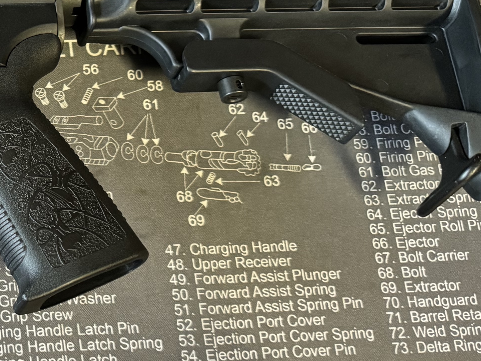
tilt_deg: -75.5
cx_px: -184
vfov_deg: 20.7
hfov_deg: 23.4
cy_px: 138
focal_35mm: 71
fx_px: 987
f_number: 1.78
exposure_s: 1/40
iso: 800
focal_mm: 6.76
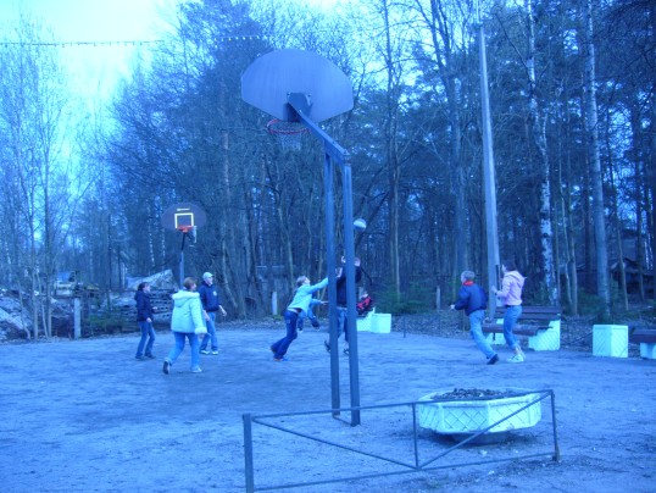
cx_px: 328
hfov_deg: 52.6
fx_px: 664
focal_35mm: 35
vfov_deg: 40.7
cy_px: 246
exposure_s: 1/250
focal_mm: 5.8
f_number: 2.8
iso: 80
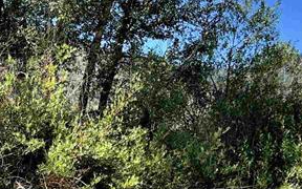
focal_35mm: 98
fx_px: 807
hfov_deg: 19.8
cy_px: 116
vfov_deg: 13.3
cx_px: -70
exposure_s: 1/2924
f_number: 1.6
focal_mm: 5.1
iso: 32
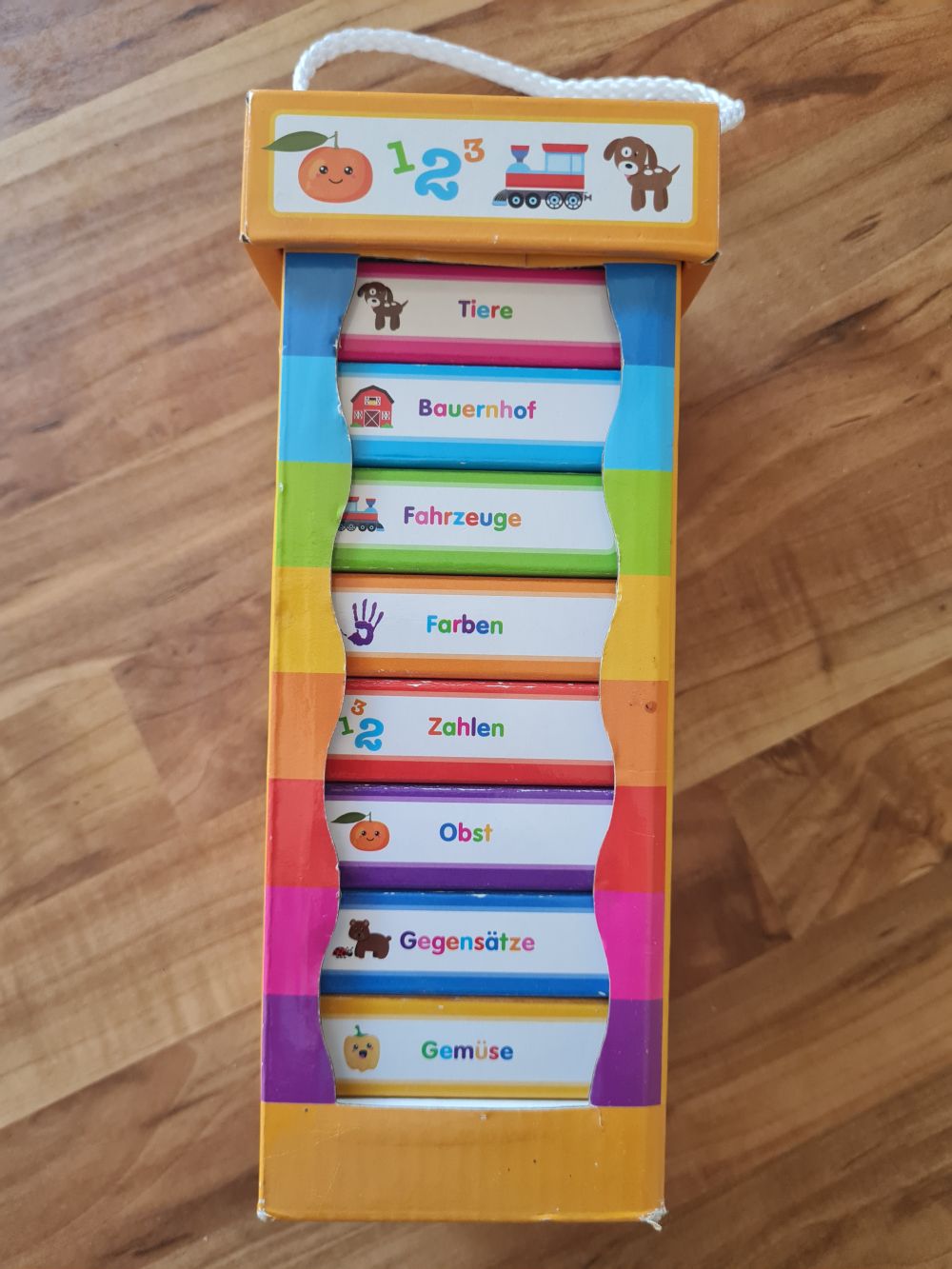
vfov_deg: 67.3
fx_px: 953
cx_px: 476
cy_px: 634
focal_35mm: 26
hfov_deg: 53.1
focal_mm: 5.4
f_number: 1.8
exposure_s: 1/50
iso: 320
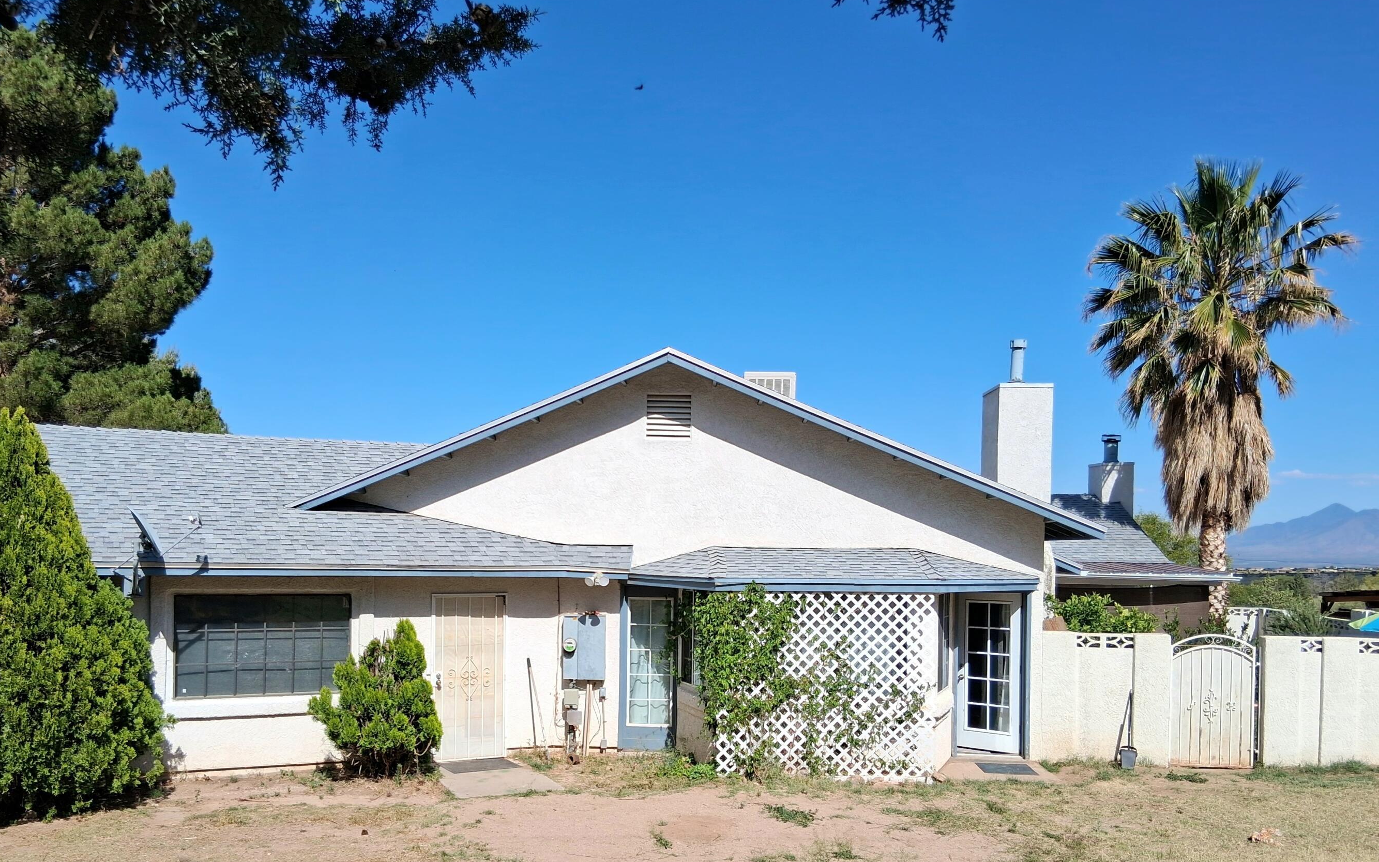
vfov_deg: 40.3
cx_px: 616
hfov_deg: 61.1
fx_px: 1165
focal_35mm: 31
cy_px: 550
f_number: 1.8
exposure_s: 1/1000
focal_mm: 3.98
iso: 25
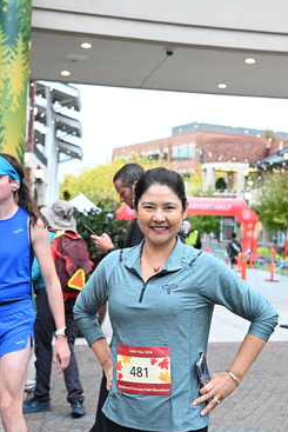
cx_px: 177
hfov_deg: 21.6
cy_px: 186
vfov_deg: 31.8
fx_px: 755
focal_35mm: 63
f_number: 4
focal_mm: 42
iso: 3200
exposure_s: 1/500
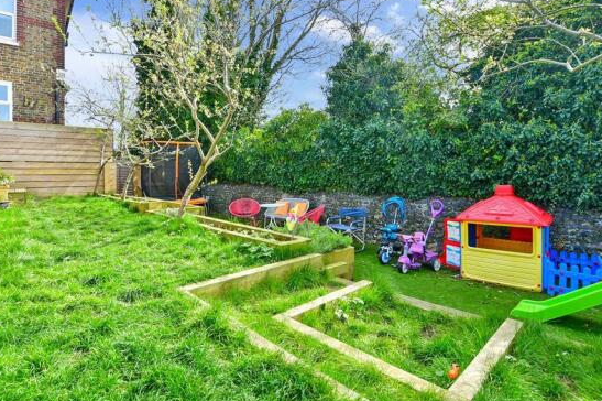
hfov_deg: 89.8
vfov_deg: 67.0
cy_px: 171
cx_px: 276
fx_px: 301
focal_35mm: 18
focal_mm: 10
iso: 160
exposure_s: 1/60
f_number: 8
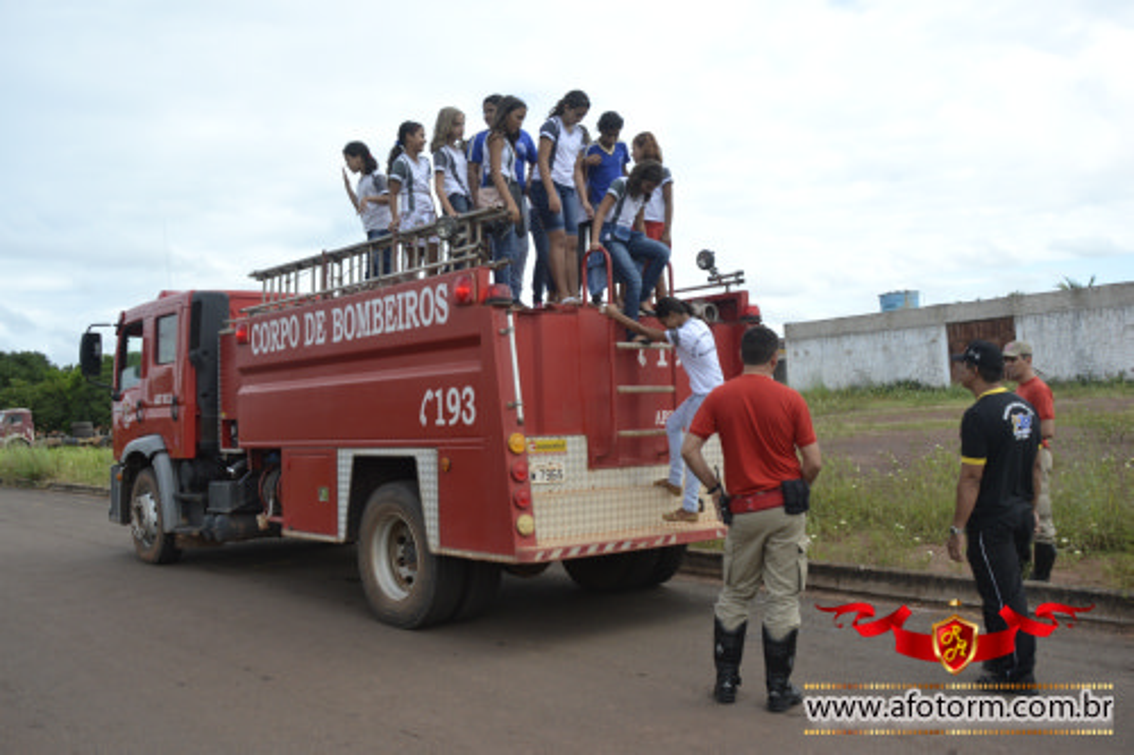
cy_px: 378
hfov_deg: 57.2
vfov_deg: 39.9
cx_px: 567
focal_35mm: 33
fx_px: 1039
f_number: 5.6
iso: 400
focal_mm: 22
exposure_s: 1/1250
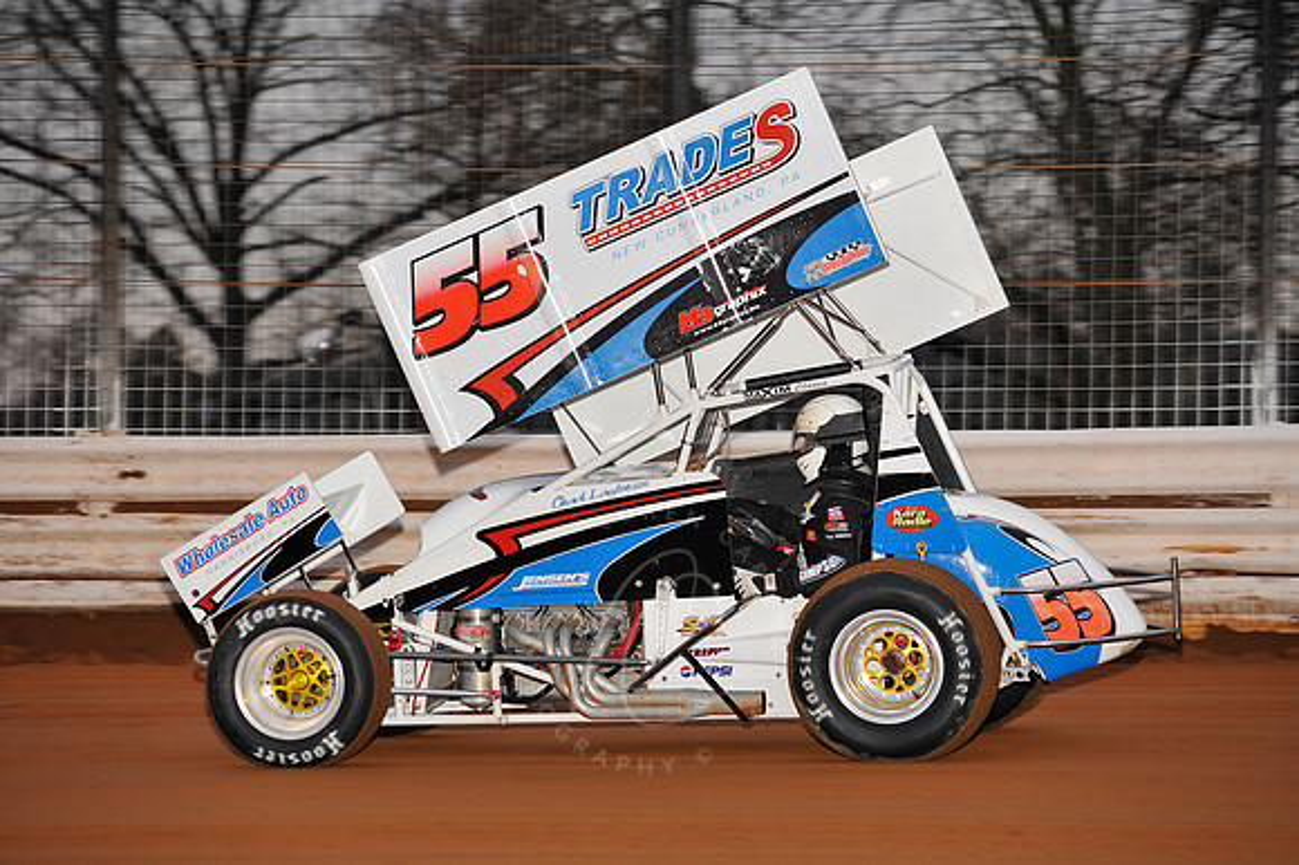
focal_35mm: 155
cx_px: 650
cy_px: 432
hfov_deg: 13.3
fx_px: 5590
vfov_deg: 8.8
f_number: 5.6
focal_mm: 155
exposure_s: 1/250
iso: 500
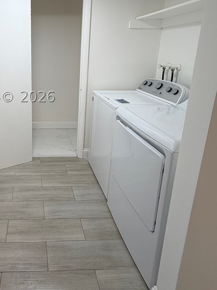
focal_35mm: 24
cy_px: 97
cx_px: 37
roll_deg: +1.1
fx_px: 201
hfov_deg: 52.3
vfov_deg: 69.5
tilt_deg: -11.7
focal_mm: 2.22
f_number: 2.2
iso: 125
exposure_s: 1/120
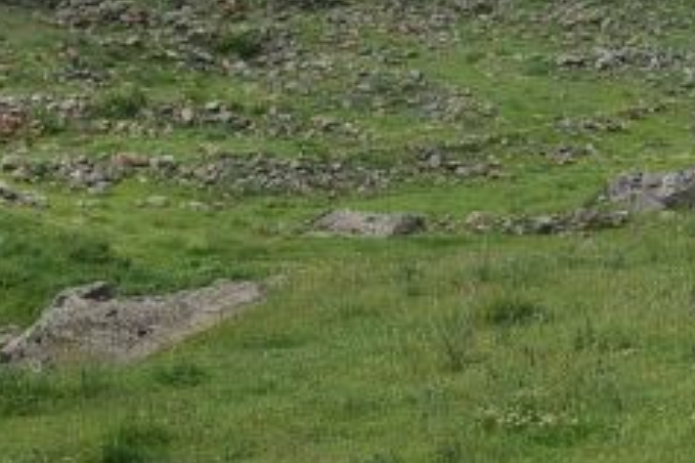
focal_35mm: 274
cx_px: 1704
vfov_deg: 5.0
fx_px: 5289
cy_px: 75
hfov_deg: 7.1
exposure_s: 1/125
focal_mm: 50
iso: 160
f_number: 11
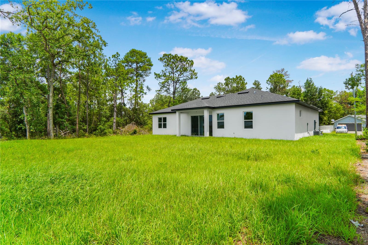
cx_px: 184
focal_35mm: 18
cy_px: 122
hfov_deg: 90.0
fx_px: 184
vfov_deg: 67.4
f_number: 6.3
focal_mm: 12
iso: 100
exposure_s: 1/320
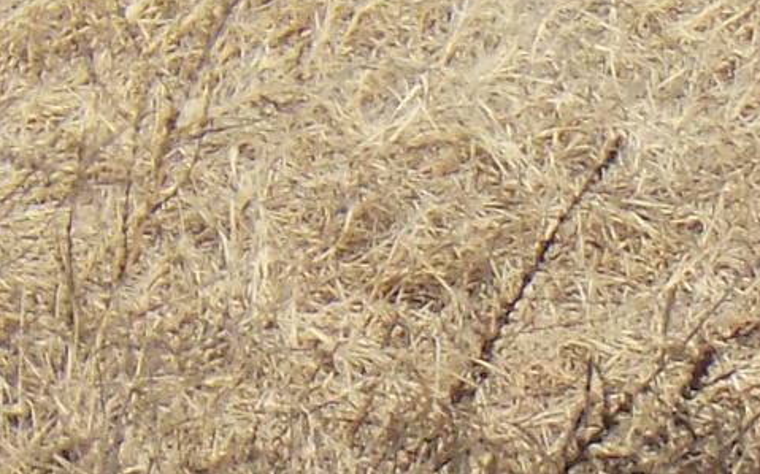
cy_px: -1305
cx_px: -1506
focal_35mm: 644
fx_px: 13334
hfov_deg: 3.2
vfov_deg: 2.0
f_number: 4.6
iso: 80
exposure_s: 1/1000
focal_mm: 17.2
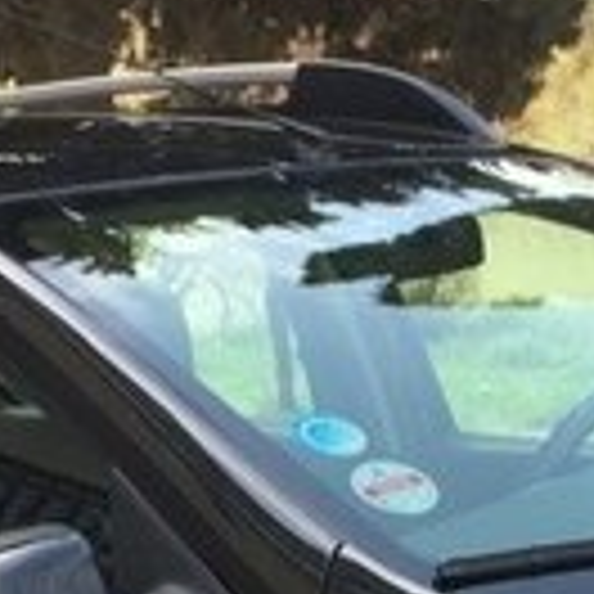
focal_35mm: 128
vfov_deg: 12.9
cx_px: 432
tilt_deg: -16.0
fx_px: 2485
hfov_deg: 13.6
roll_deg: +4.1
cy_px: 898
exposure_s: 1/533
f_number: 2.2
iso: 32
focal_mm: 4.15
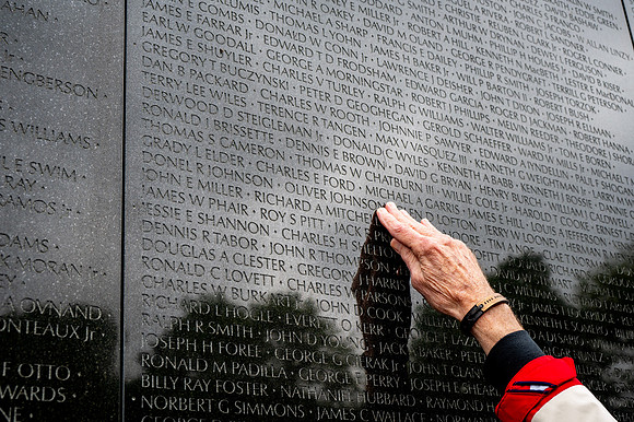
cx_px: 317
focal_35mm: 48
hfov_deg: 41.1
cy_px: 211
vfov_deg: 28.0
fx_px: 845
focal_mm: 48
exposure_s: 1/640
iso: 640
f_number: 8
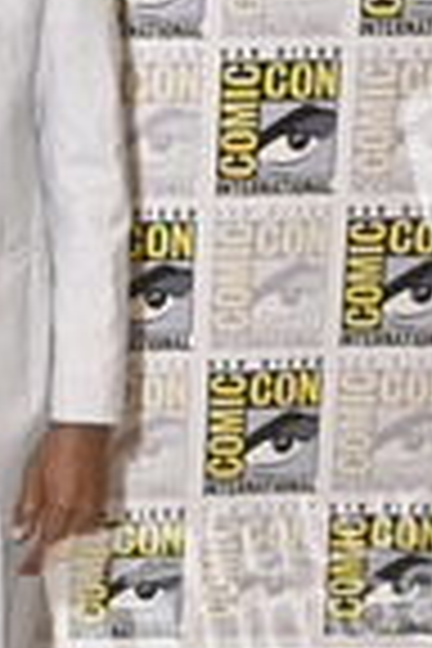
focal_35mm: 97
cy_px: 360
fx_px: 1746
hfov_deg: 13.6
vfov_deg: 21.0
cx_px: -135
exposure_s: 1/250
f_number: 6.3
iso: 2000
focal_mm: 35
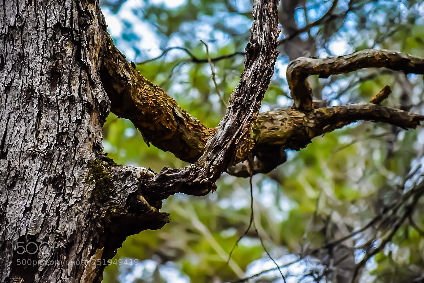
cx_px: 212
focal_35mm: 210
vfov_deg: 6.5
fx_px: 2473
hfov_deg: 9.8
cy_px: 142
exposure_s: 1/800
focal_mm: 140
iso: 800
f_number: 4.8
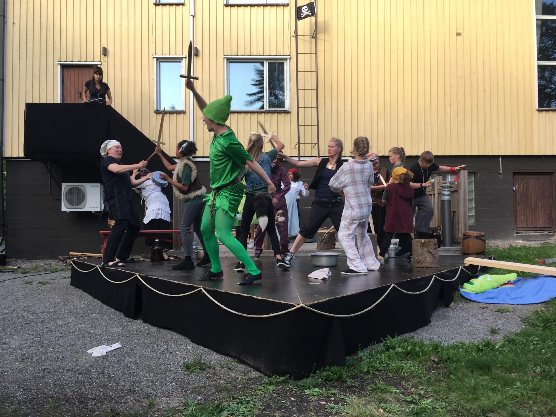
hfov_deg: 61.7
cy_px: 208
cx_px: 278
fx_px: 466
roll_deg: -0.3
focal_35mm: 29
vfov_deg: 48.2
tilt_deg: +2.4
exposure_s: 1/118
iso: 25
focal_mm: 4.15
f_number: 2.2
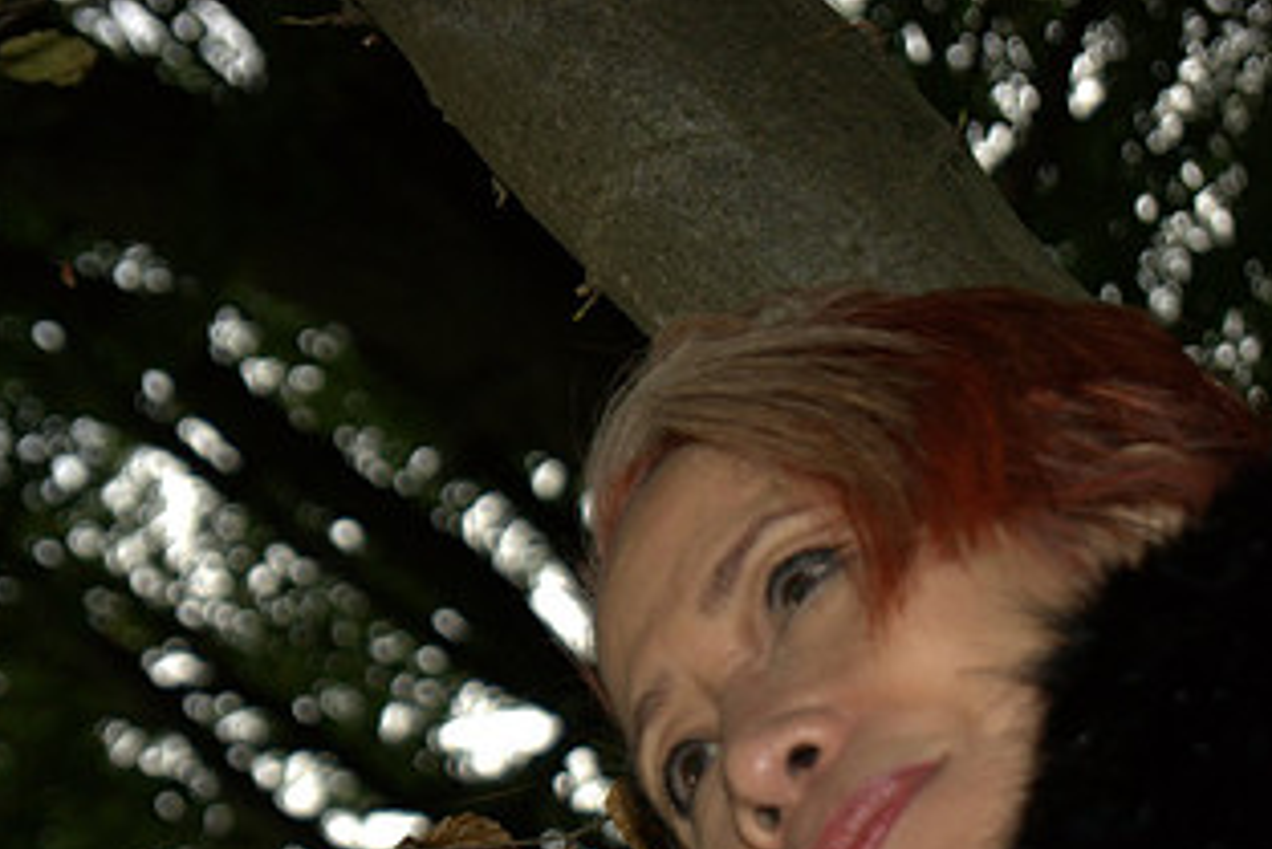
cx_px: 703
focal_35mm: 153
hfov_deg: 13.4
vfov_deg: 8.9
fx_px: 5406
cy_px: 782
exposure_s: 1/80
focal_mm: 55
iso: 200
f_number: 5.6
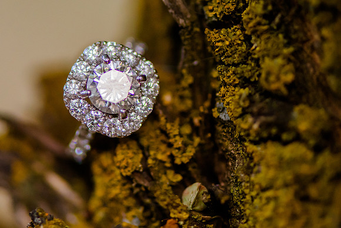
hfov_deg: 10.3
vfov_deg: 6.9
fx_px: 1900
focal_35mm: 201
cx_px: 137
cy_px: 92
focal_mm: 105
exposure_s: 1/250
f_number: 3.5
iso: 1600
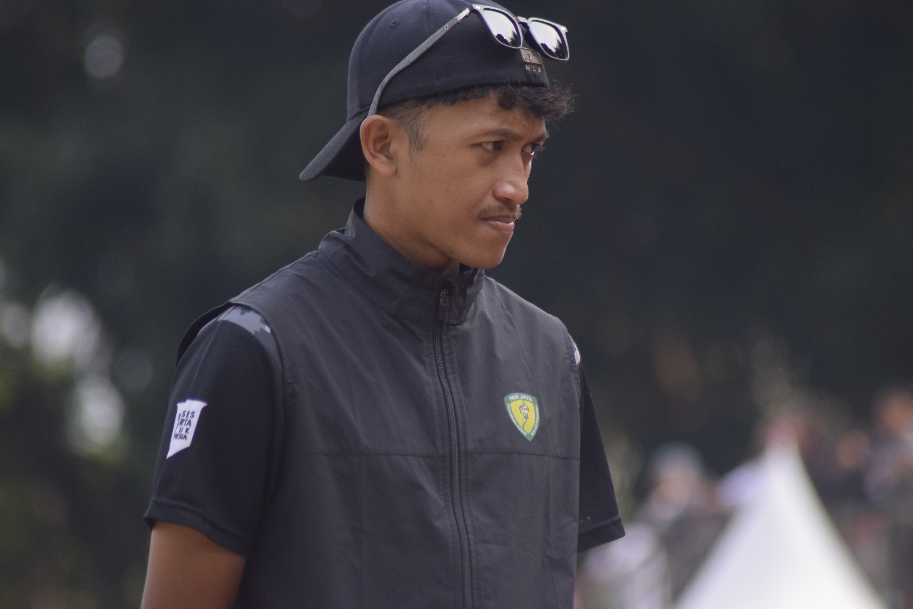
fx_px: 9132
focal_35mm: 360
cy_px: 304
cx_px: 456
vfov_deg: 3.8
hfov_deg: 5.7
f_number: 5
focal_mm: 240
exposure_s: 1/1000
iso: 640
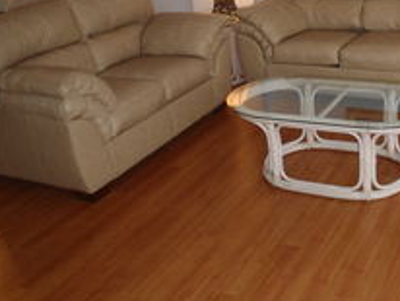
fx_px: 578
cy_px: 47
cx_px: 287
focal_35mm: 50
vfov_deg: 28.3
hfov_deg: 37.4
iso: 250
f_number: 3.9
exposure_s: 1/30
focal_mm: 5
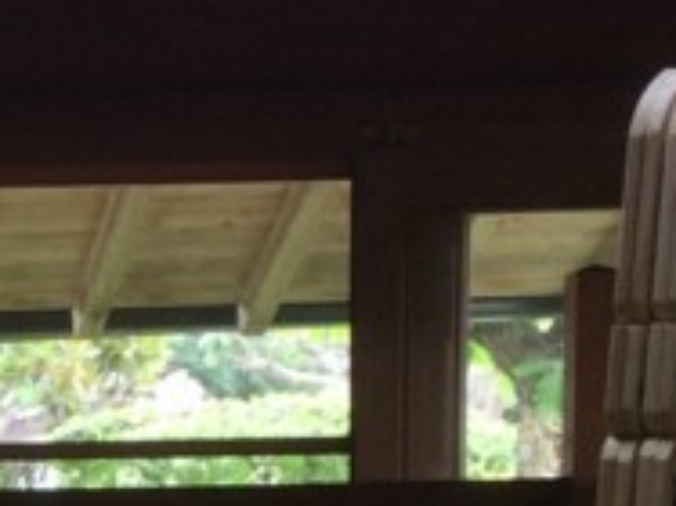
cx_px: -257
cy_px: 891
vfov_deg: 8.2
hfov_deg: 11.0
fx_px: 3415
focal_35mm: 175
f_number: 2.4
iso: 40
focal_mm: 3.3
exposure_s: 1/60
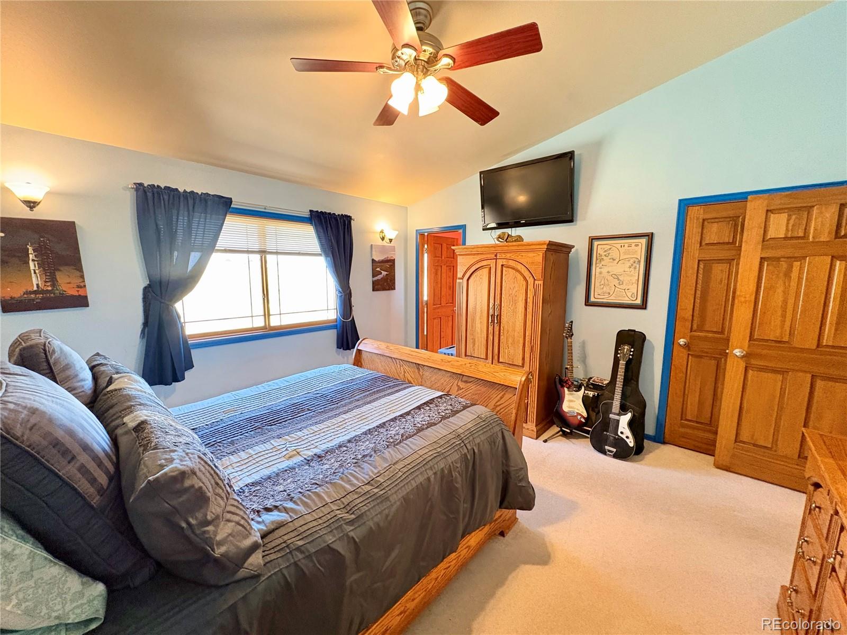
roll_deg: +0.4
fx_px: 343
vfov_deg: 85.7
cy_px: 318
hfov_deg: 102.1
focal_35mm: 14
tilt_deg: -7.3
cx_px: 424
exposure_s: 1/60
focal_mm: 2.22
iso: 800
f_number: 2.2
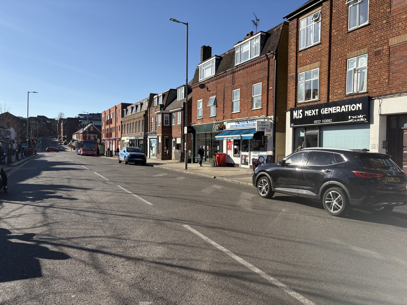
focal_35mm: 26
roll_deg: -0.6
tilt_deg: -1.2
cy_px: 152
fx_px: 306
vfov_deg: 53.1
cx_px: 204
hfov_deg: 67.3
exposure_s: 1/3448
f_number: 1.6
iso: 50
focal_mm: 5.96
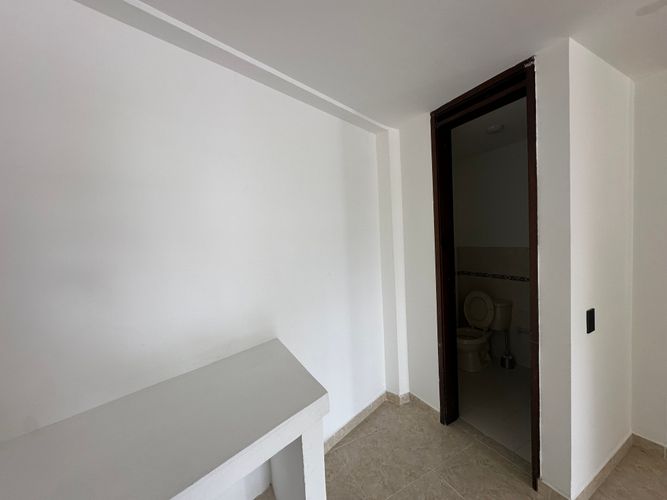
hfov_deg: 102.1
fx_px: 270
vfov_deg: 85.7
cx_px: 334
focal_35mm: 14
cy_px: 250
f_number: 2.2
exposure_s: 1/99
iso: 80
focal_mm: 2.22
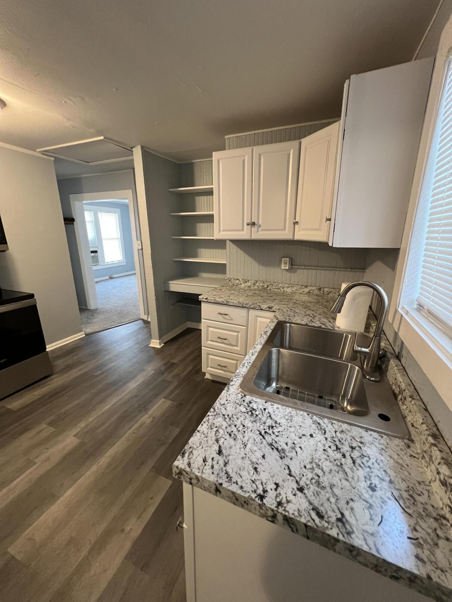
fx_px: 226
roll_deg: -0.9
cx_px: 226
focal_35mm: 13
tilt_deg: -15.2
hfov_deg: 89.9
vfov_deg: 106.2
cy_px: 301
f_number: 1.8
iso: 400
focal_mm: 1.57
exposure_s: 1/60
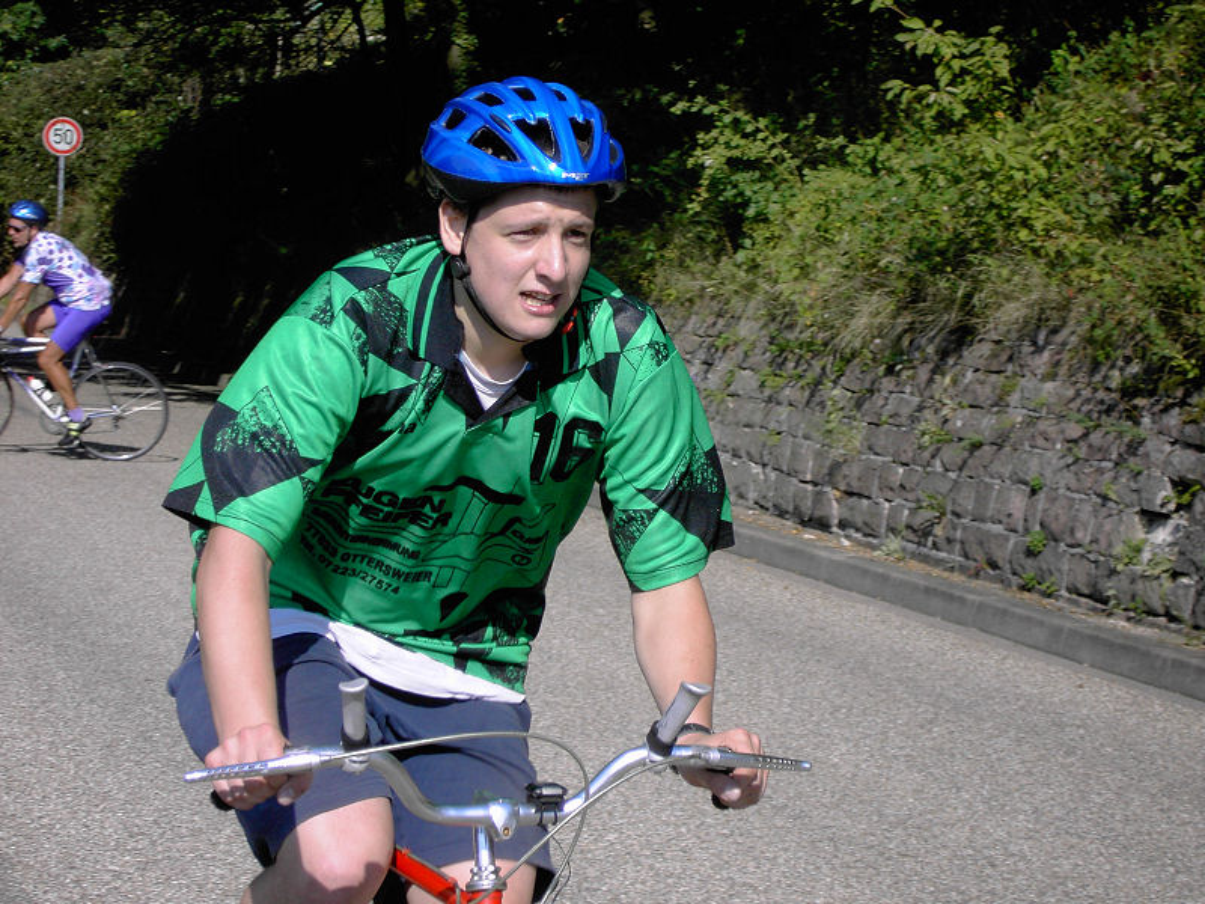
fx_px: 3655
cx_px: 602
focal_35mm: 105
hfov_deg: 18.7
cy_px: 452
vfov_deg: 14.1
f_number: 5.6
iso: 100
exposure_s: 1/500
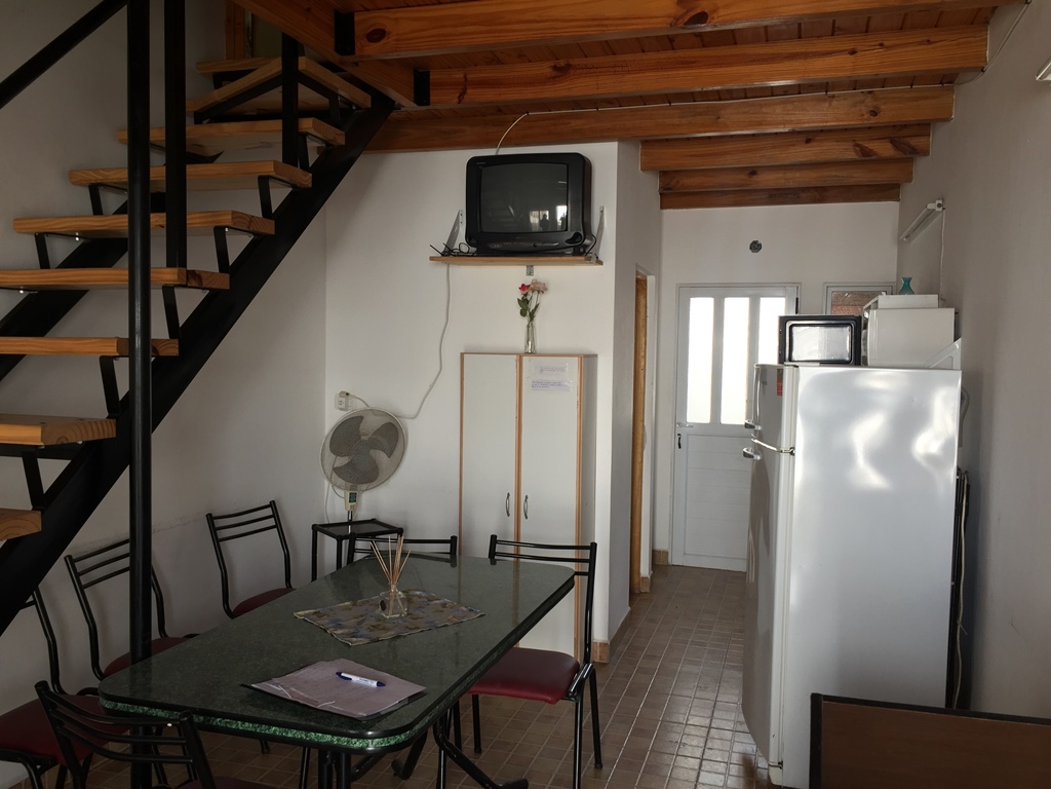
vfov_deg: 48.2
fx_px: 880
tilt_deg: -2.7
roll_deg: -1.0
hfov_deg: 61.7
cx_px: 526
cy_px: 394
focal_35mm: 29
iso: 40
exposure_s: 1/50
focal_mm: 4.15
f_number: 2.2
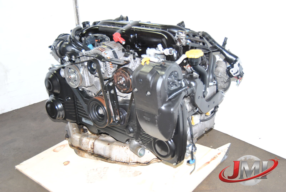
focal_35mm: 42
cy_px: 96
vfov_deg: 32.0
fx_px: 334
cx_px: 143
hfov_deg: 46.3
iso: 400
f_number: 4
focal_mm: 28
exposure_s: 1/100
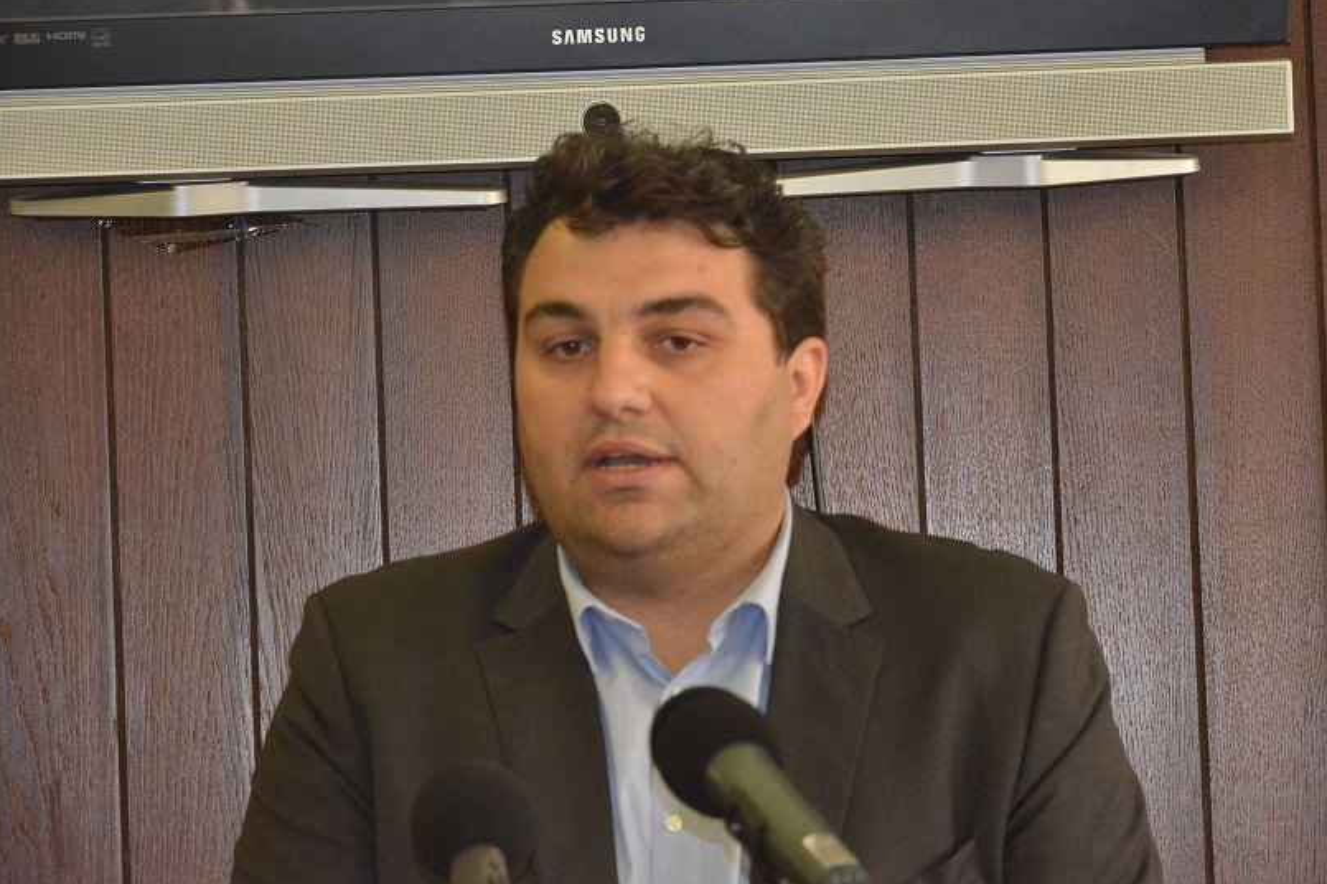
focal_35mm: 214
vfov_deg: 6.4
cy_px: 442
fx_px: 7885
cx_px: 661
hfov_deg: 9.6
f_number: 8
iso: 6400
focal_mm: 210
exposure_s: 1/100
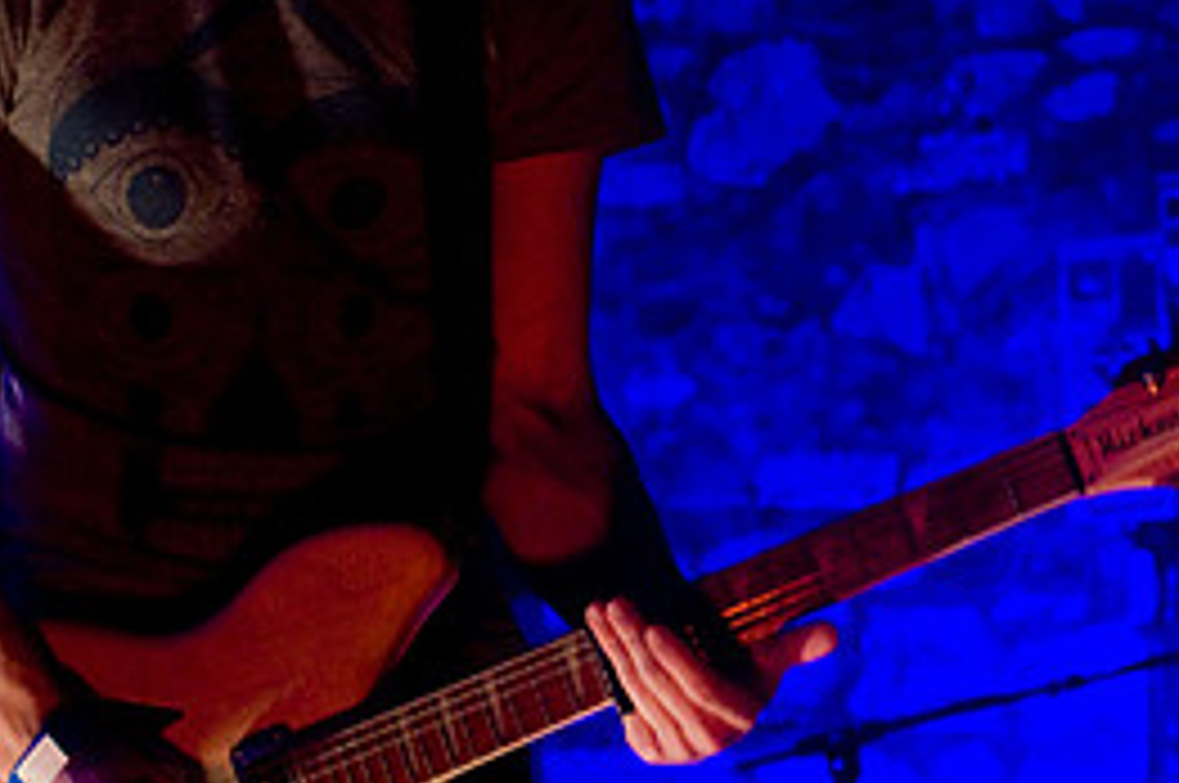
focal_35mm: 173
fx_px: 5659
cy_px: 160
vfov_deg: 7.9
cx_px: 828
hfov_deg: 11.9
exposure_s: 1/50
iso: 1000
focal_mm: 52
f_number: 2.8
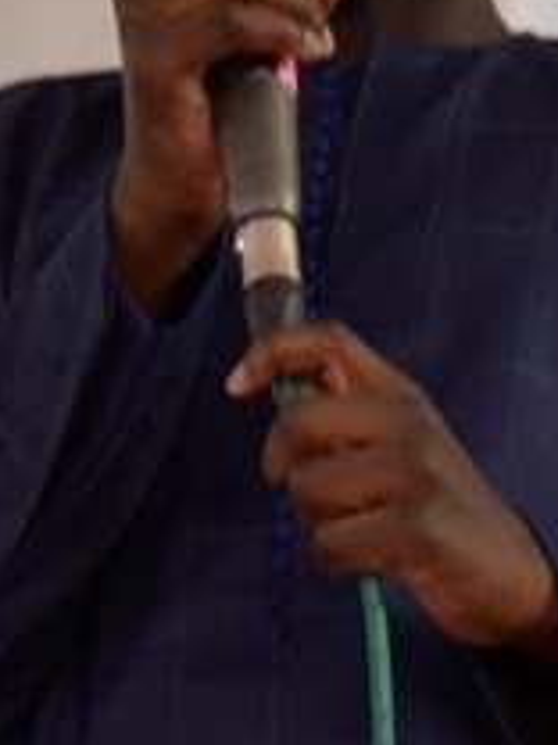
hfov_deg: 3.0
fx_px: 10661
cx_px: 397
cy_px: 1006
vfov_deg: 4.0
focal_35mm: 496
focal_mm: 70
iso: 640
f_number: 4
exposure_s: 1/50
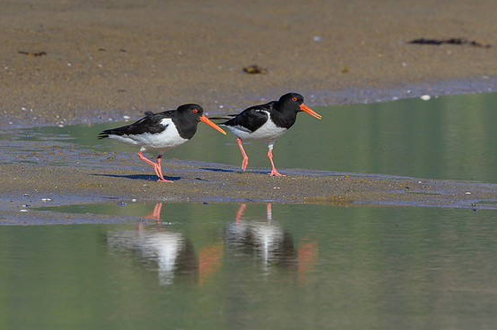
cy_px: 104
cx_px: 246
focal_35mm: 732
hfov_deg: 2.8
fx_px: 10097
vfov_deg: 1.9
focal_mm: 500
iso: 800
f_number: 13
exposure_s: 1/1250
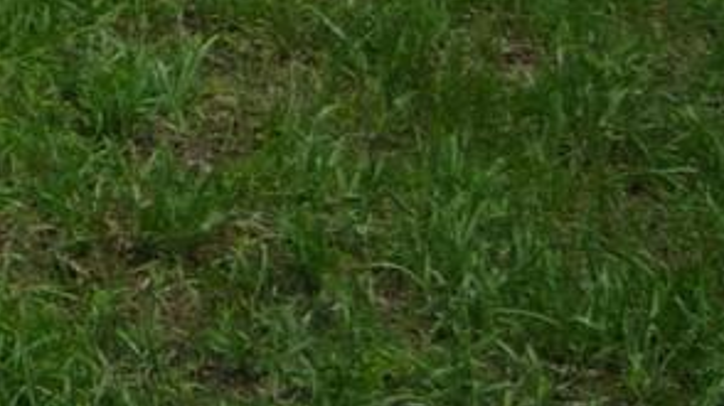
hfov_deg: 10.2
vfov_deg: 6.4
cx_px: -1145
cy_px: -635
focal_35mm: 178
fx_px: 3415
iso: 100
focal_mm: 5.2
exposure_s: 1/640
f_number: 5.6
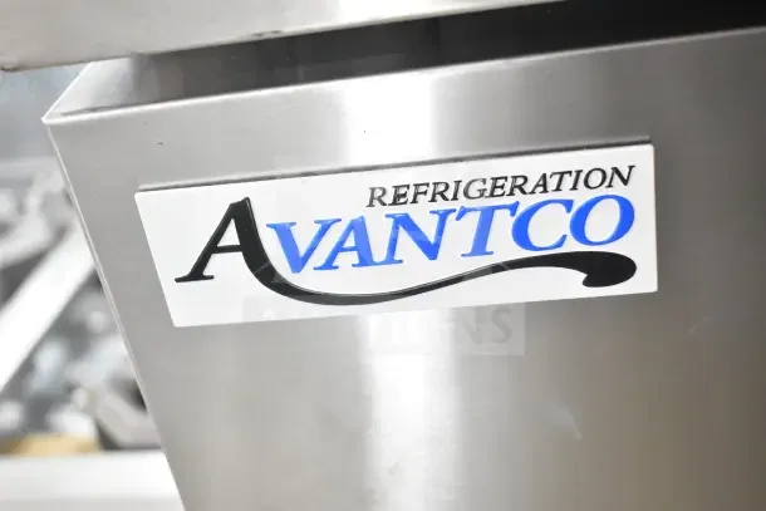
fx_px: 1085
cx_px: 383
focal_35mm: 51
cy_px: 256
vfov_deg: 26.5
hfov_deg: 38.9
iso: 5000
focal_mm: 34
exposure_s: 1/50
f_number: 4.5
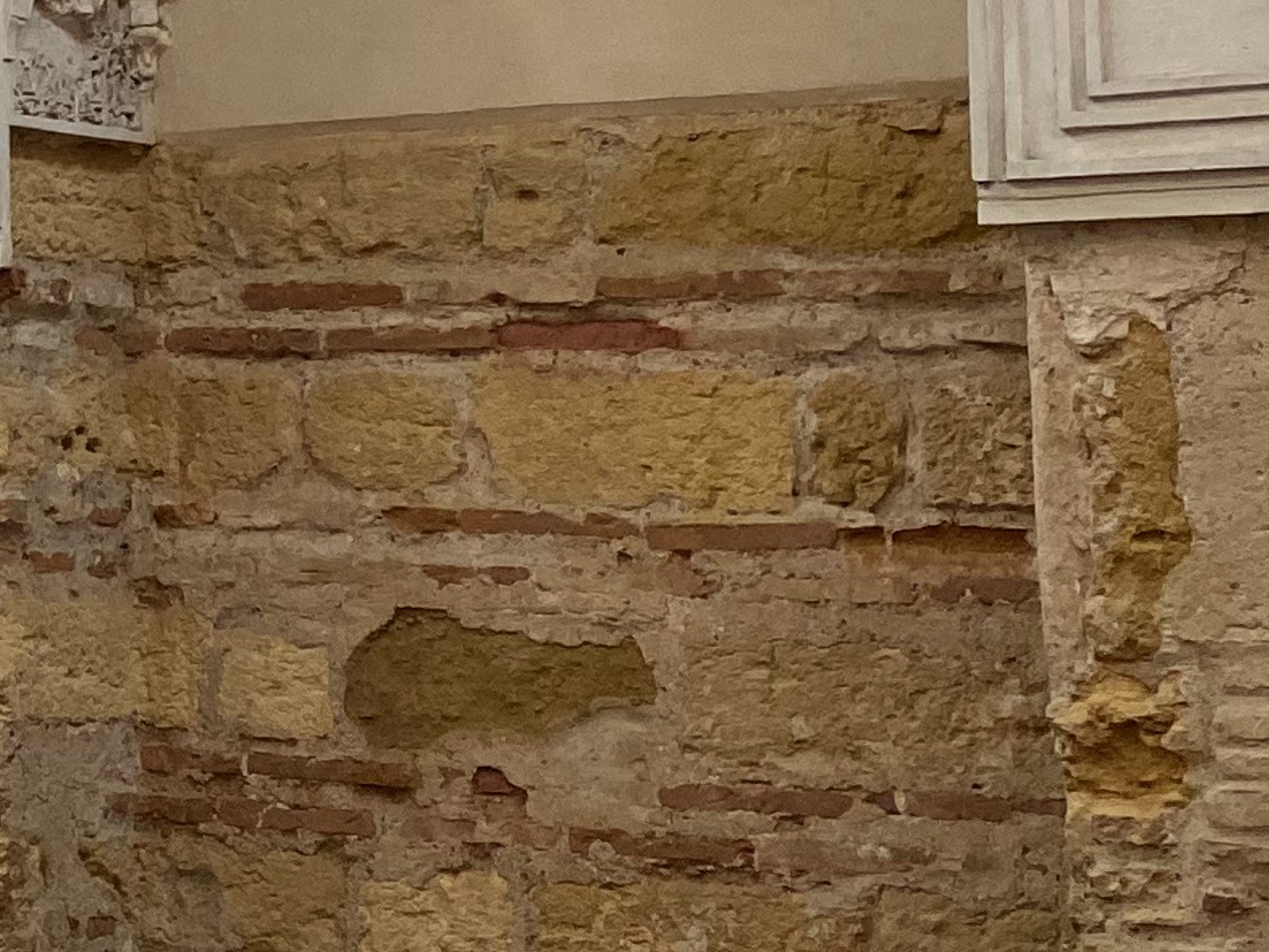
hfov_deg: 15.1
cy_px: 140
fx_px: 4069
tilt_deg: +6.2
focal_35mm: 111
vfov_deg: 13.3
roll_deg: -1.3
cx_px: -1082
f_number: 1.8
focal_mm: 4.25
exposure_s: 1/50
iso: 160
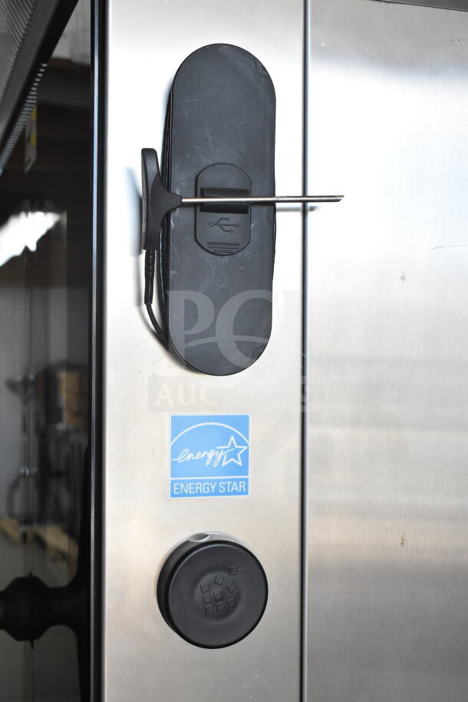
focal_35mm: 51
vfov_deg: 38.9
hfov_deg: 26.5
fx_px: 994
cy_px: 351
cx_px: 234
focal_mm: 34
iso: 1600
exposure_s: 1/250
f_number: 8
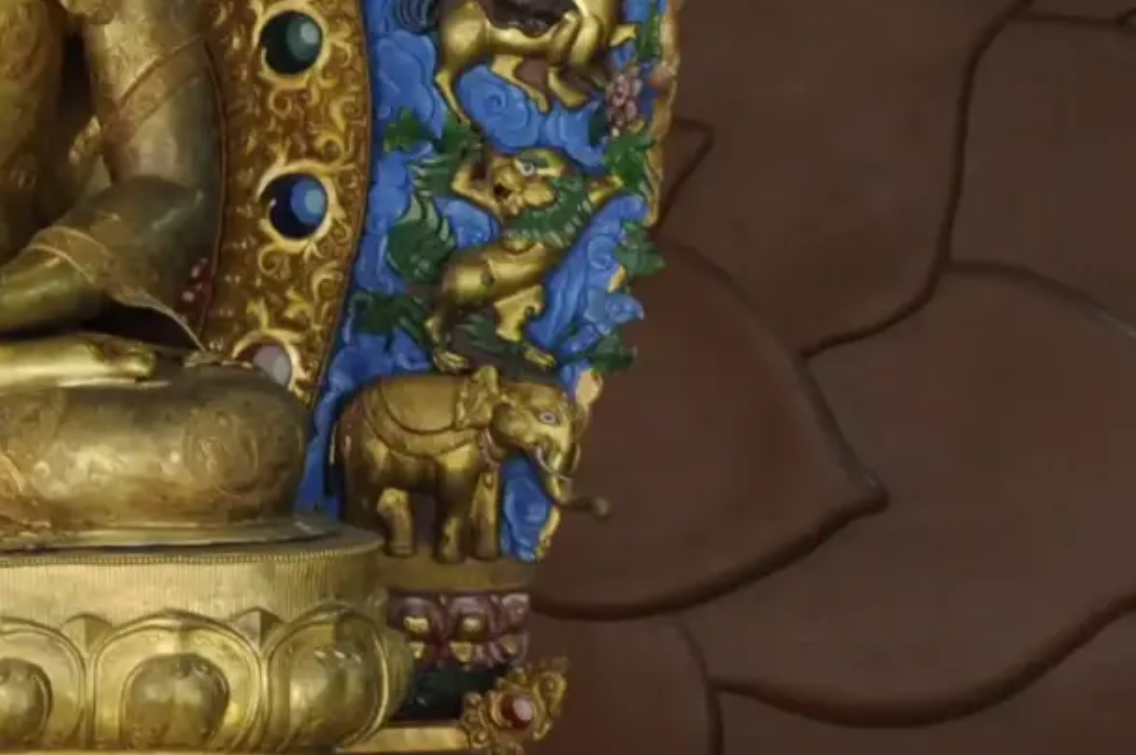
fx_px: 5043
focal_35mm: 160
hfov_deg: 12.7
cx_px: 60
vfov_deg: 8.6
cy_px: 405
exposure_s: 1/125
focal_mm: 38
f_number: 5.6
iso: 1250
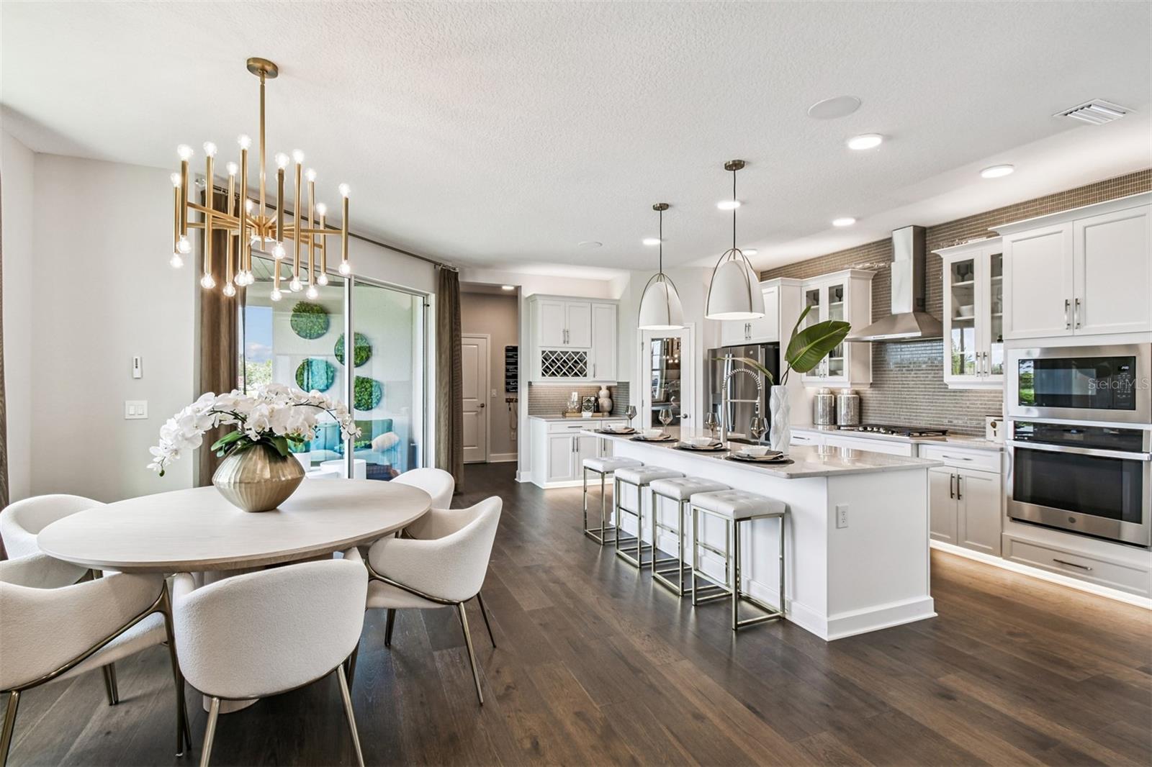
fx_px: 480
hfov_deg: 100.4
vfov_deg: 77.3
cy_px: 384
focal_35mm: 15
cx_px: 576
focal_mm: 10
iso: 100
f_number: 7.1
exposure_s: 1/40
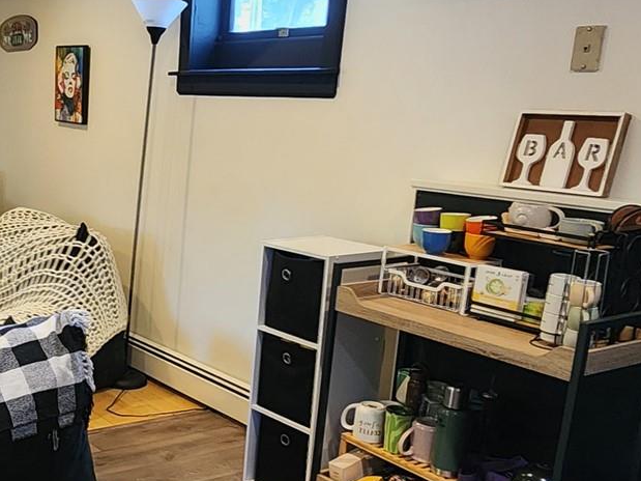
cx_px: 32
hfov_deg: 39.7
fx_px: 796
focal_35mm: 43
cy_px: 294
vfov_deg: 33.5
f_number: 2.2
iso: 320
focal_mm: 2.2
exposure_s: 1/30
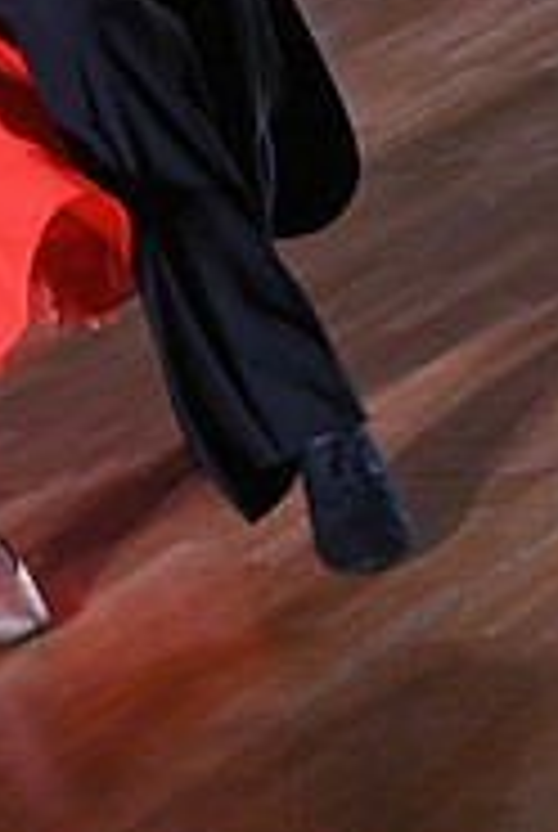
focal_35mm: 144
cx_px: -254
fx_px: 3335
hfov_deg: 9.3
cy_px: -243
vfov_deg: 13.7
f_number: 5.6
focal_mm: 46
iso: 4000
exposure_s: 1/400
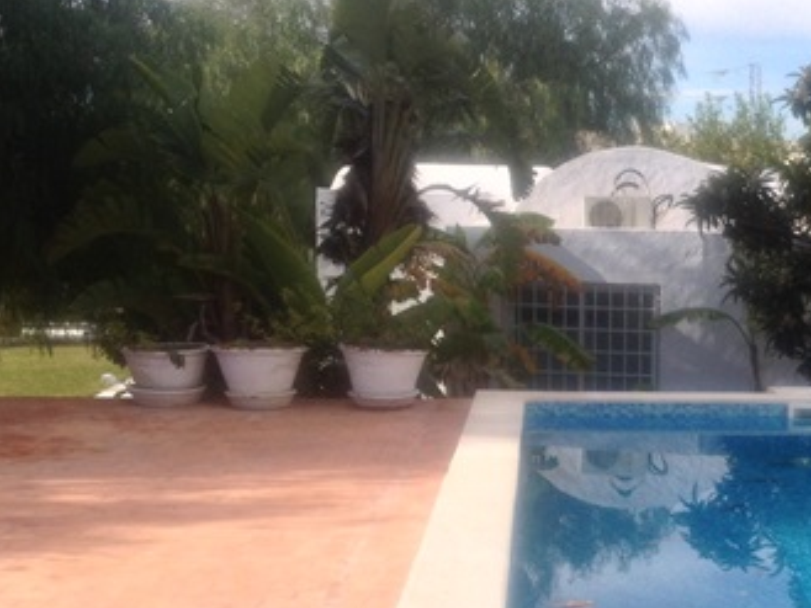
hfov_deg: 27.8
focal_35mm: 68
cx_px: 685
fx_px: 1594
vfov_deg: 21.5
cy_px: 404
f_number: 2.4
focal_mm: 4.28
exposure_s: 1/1346
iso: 50
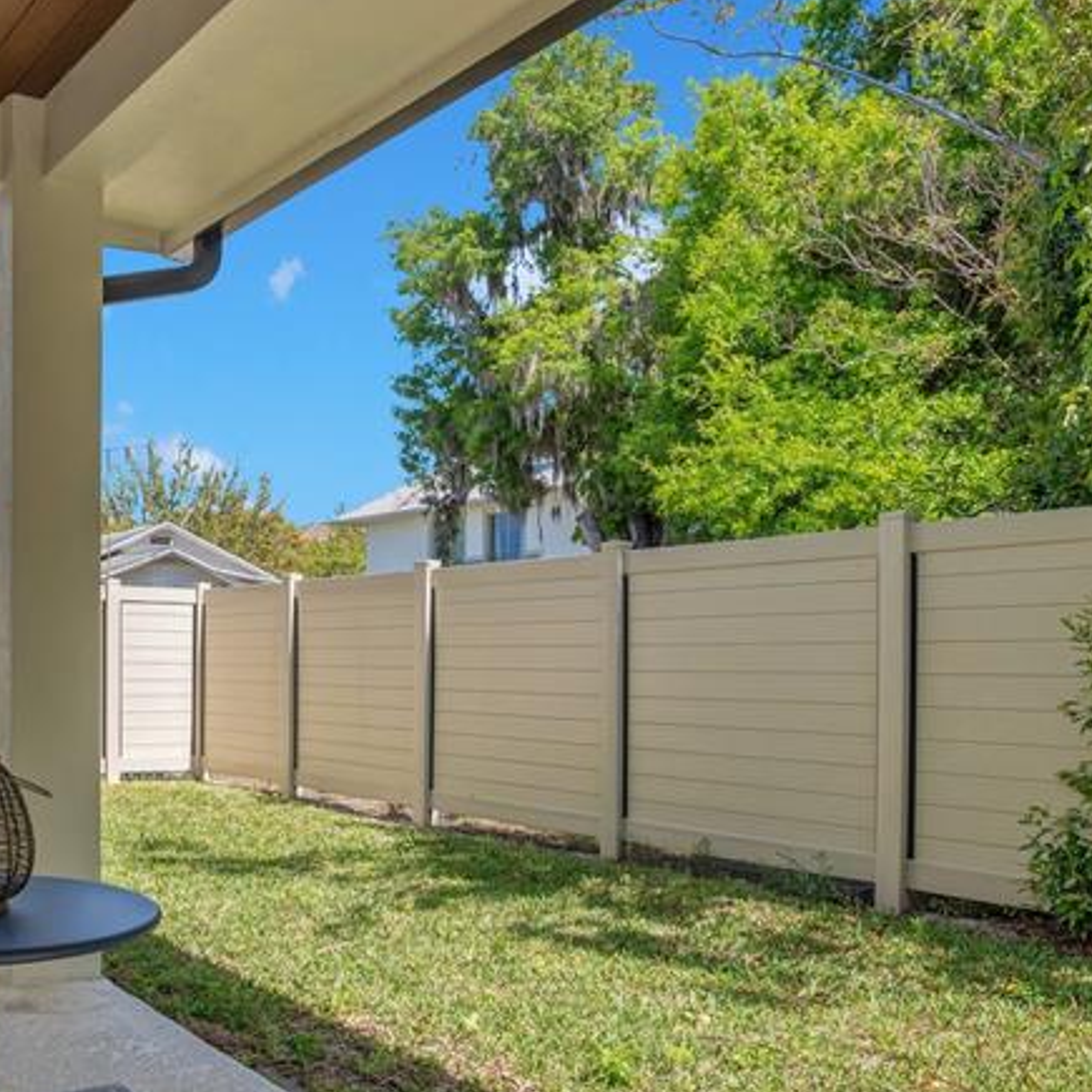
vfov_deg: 51.0
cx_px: 254
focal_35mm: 32
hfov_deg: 48.8
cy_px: 605
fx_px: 1142
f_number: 9
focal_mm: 16
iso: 100
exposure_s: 1/125
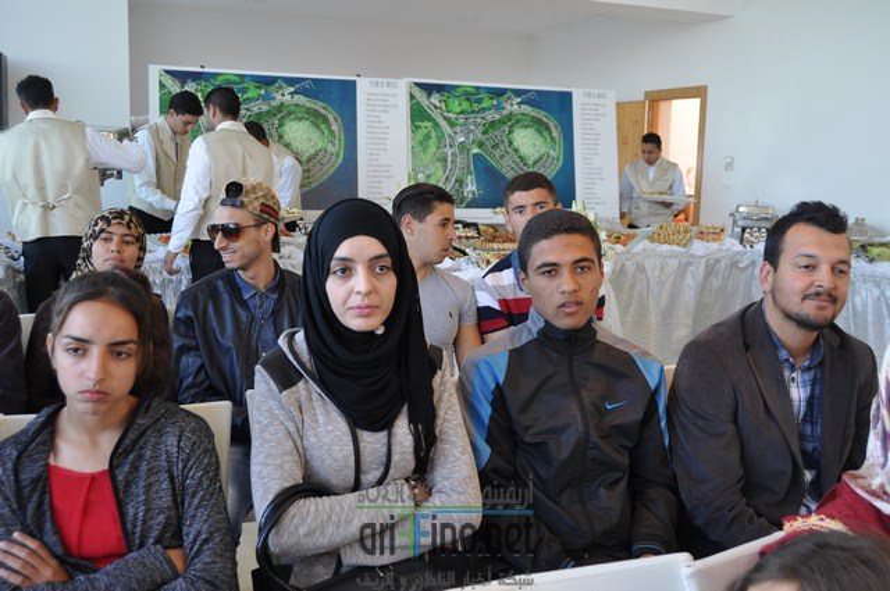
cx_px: 445
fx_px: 852
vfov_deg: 38.3
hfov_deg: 55.2
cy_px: 296
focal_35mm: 34
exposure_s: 1/125
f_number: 5.6
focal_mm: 23
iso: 400
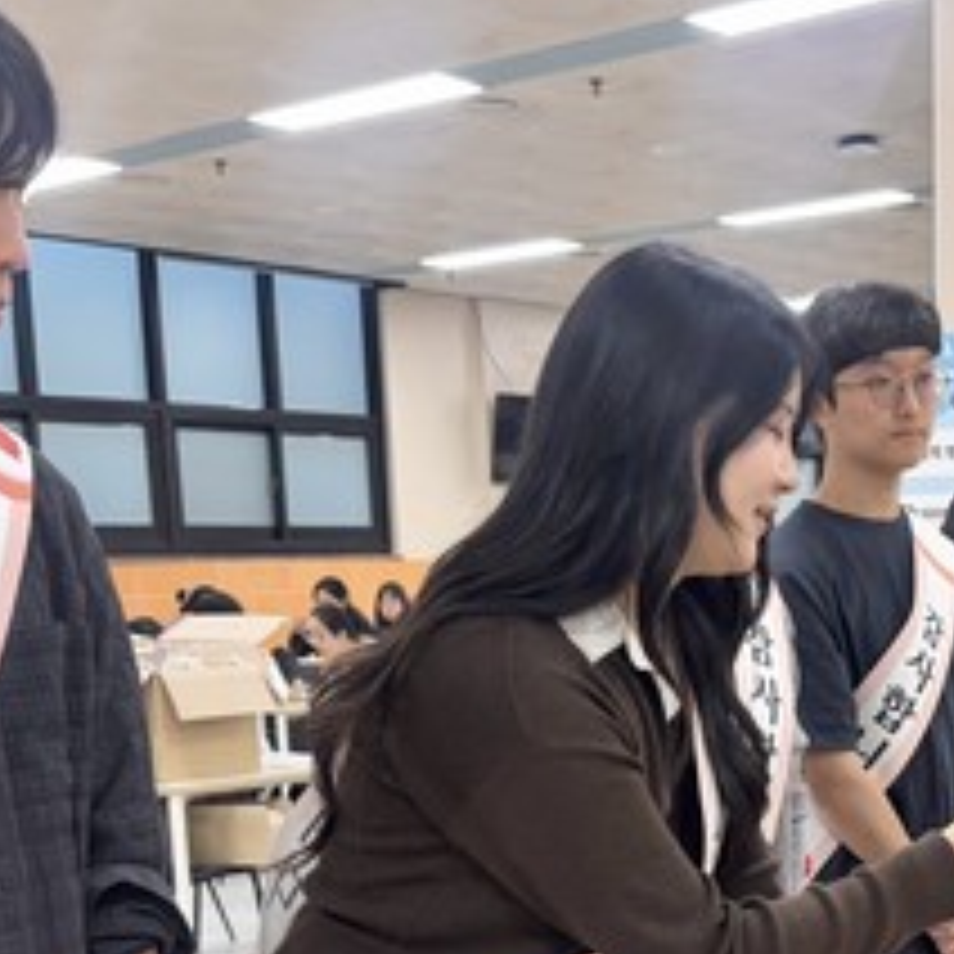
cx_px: 752
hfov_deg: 28.1
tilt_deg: -10.9
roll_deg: +2.0
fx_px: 1871
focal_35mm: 60
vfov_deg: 27.6
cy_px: 860
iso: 200
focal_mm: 6.76
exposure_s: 1/120
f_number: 1.78
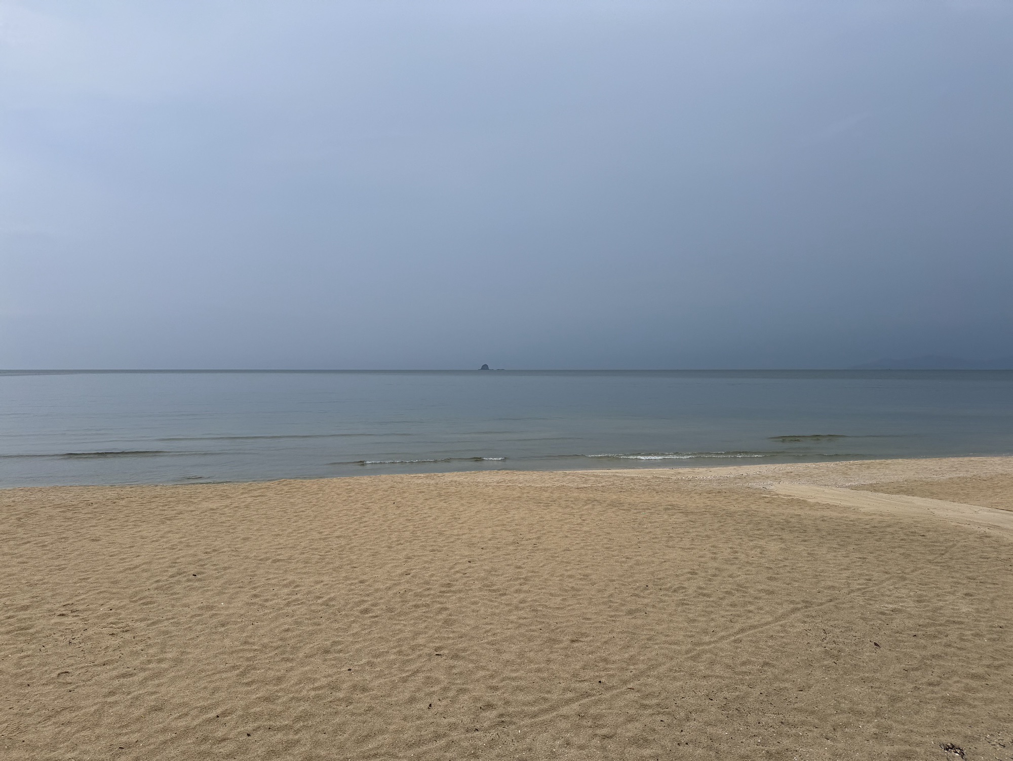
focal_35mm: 24
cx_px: 506
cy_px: 380
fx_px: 703
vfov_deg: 56.9
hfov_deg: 71.6
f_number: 1.78
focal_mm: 6.76
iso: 80
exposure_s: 1/651
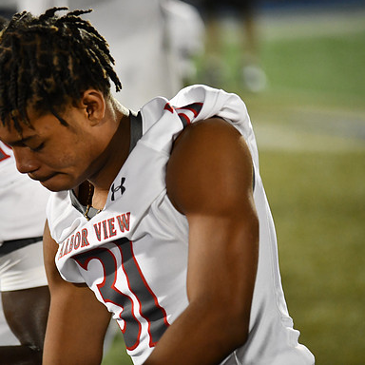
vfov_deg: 8.3
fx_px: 2529
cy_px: 182
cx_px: 101
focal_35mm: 212
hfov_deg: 8.2
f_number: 2.8
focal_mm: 165
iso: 4000
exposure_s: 1/1250
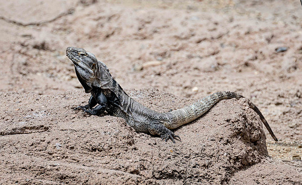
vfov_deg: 1.6
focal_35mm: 813
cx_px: 127
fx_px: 6647
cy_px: 138
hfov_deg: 2.6
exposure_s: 1/2500
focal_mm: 400
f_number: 6.3
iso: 320
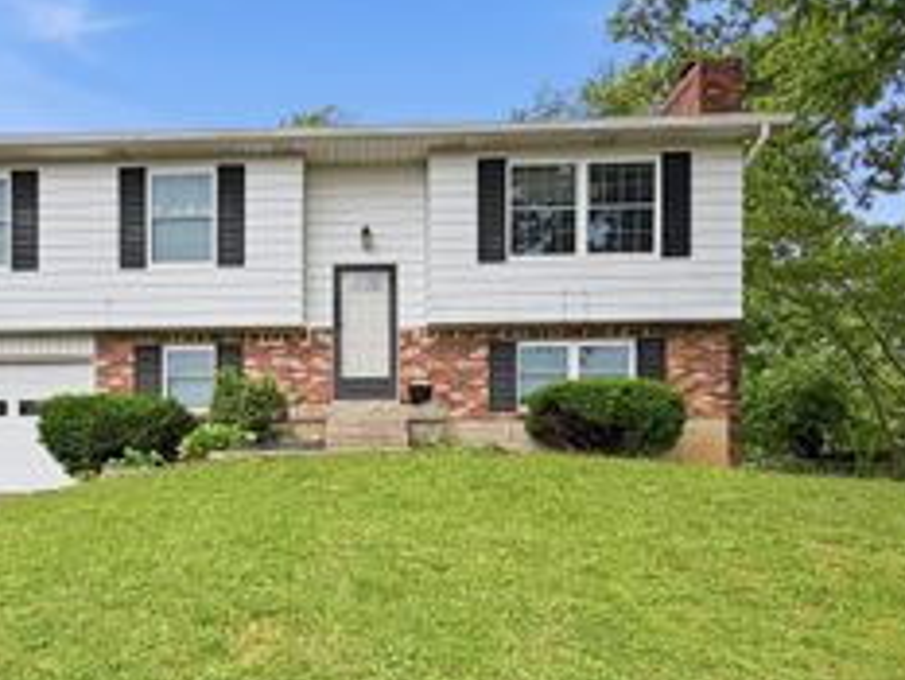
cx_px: 315
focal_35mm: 30
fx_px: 785
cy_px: 460
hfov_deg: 58.8
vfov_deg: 46.0
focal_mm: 2.2
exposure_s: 1/770
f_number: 2.2
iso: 40
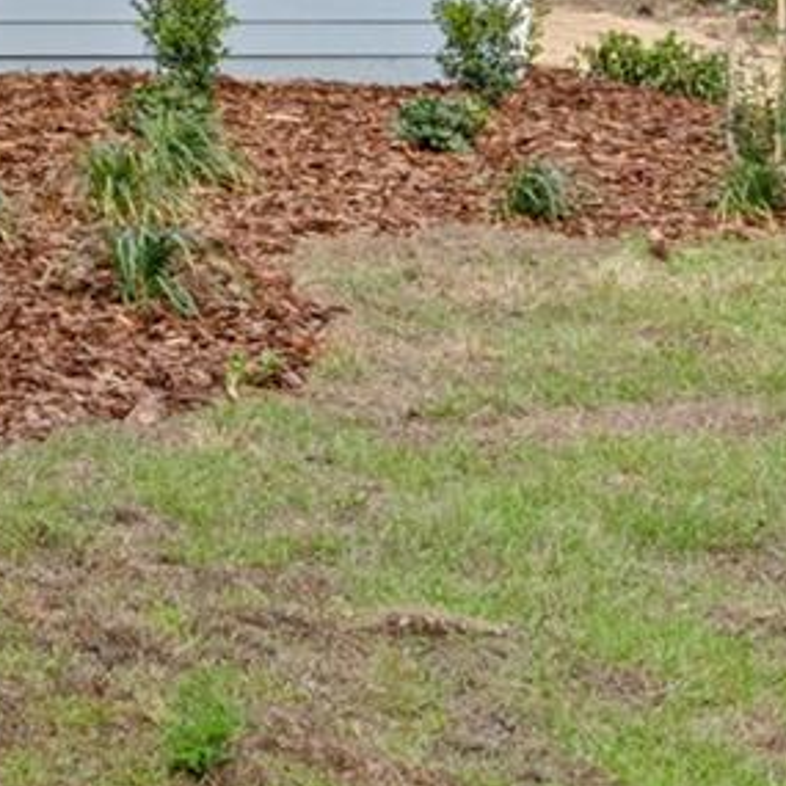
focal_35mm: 167
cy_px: -143
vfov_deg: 10.3
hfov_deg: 9.5
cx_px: -1012
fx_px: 4290
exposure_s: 1/80
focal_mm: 35
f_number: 22
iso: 1600
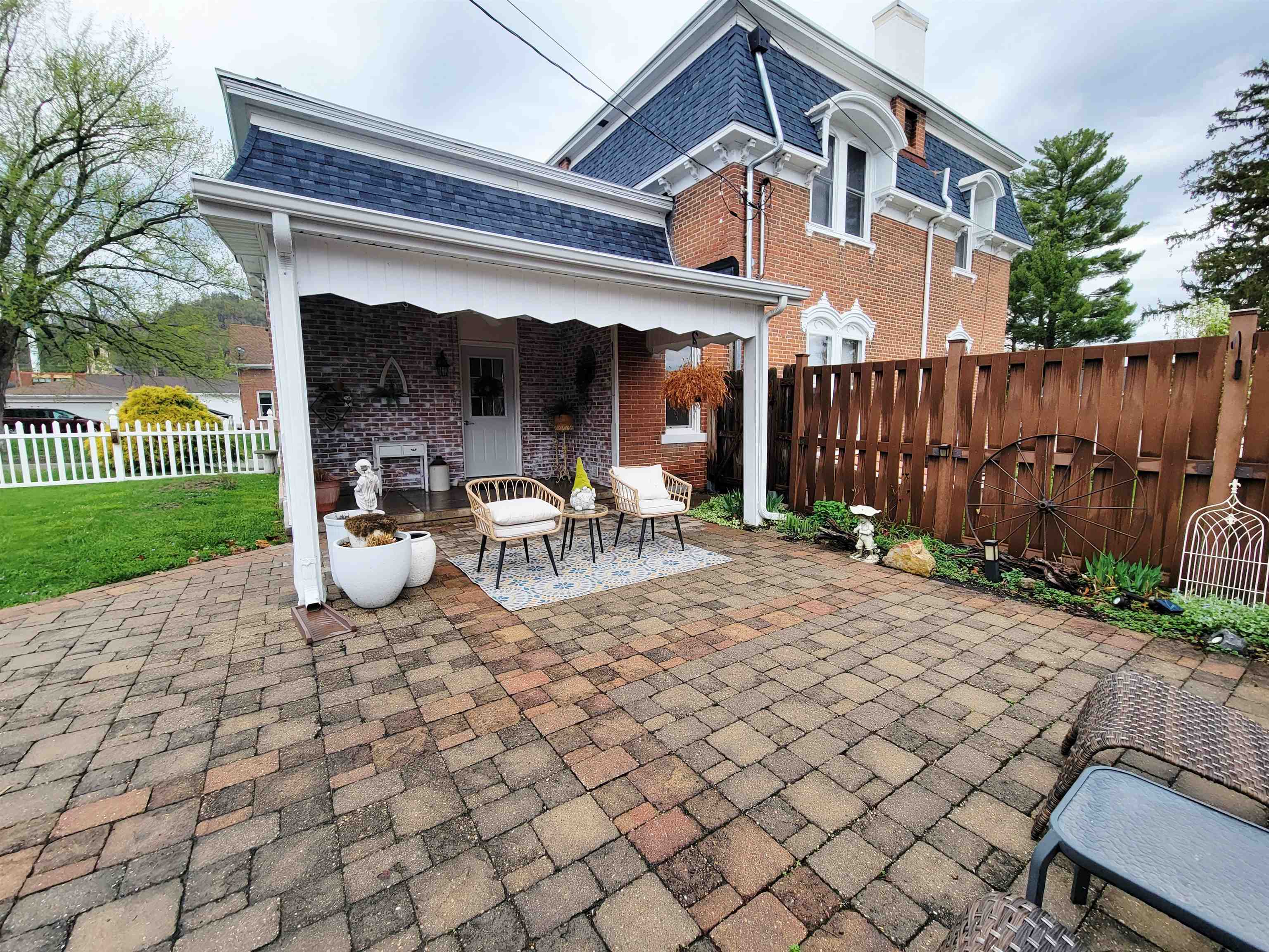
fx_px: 477
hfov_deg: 106.2
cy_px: 476
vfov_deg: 89.9
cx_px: 634
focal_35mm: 13
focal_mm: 2.2
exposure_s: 1/769
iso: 50
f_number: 2.2
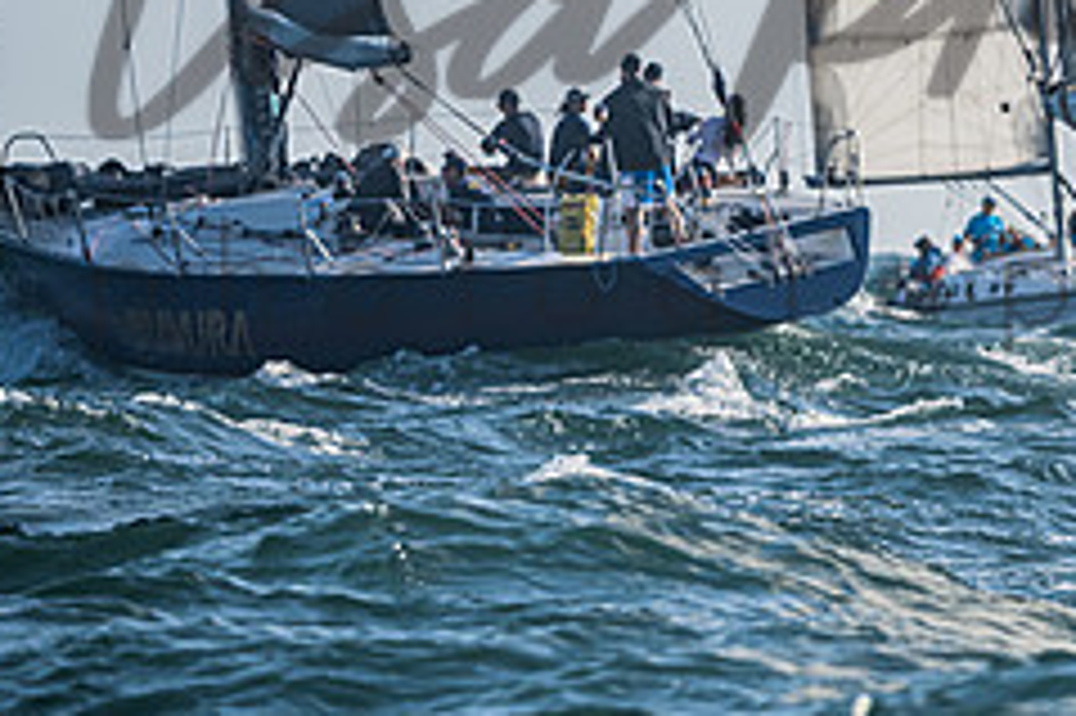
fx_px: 16965
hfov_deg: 3.6
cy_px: -41
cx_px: 1269
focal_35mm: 568
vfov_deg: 2.4
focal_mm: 200
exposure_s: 1/3200
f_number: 5
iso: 400
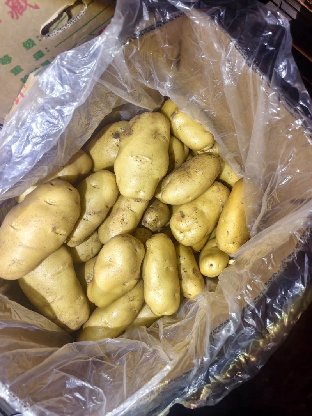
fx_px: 276
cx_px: 156
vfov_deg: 73.9
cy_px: 208
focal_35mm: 23
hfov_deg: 58.9
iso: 2264
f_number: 1.57
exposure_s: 1/348
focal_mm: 5.6
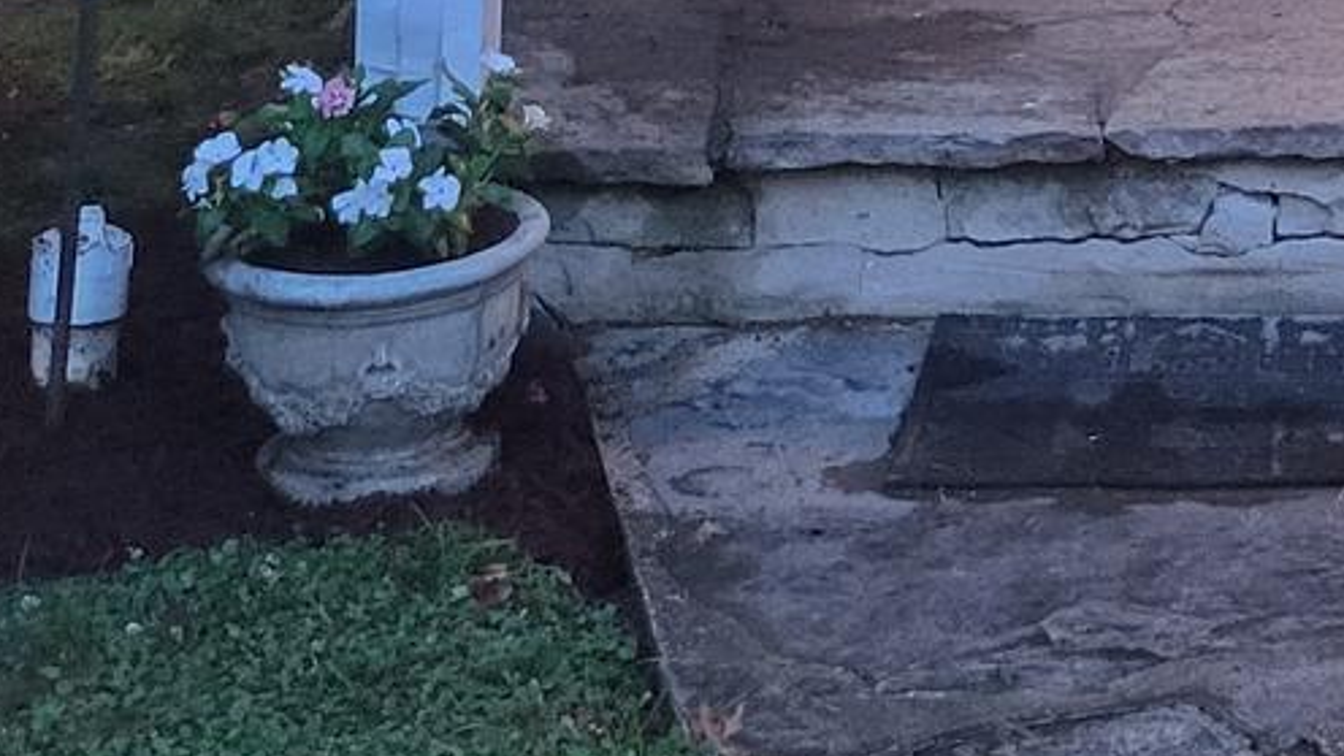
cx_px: 1325
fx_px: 4170
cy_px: -1114
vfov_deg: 9.2
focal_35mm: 117
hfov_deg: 17.9
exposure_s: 1/30
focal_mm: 5.4
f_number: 1.8
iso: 640
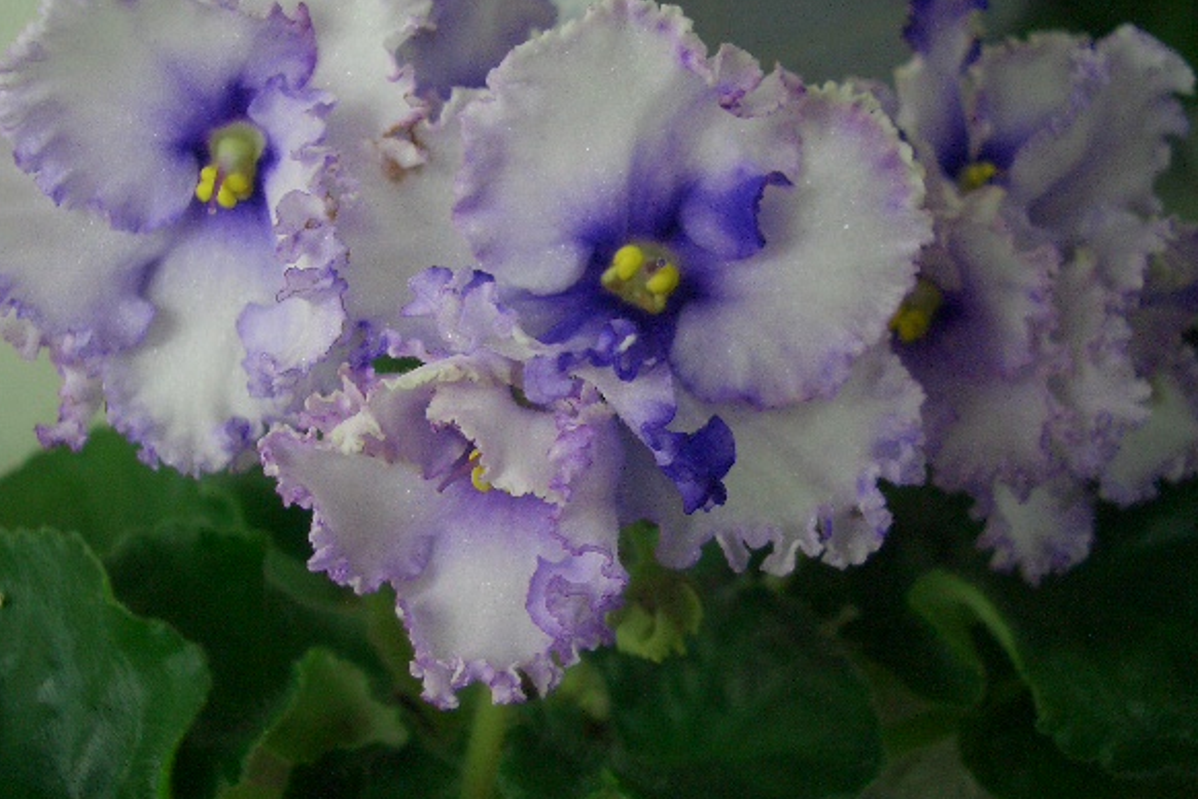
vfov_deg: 33.3
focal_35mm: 40
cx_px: 593
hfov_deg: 48.5
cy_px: 313
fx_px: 1331
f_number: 2.6
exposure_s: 1/100
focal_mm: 5.8
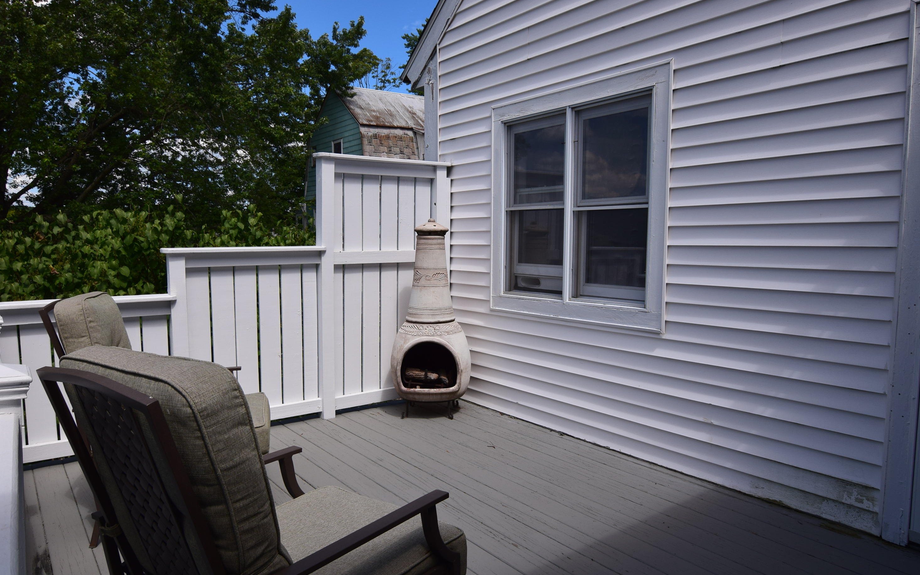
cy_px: 309
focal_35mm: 25
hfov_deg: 72.5
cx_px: 465
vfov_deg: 49.2
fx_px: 627
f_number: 11
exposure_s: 1/500
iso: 220
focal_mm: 16
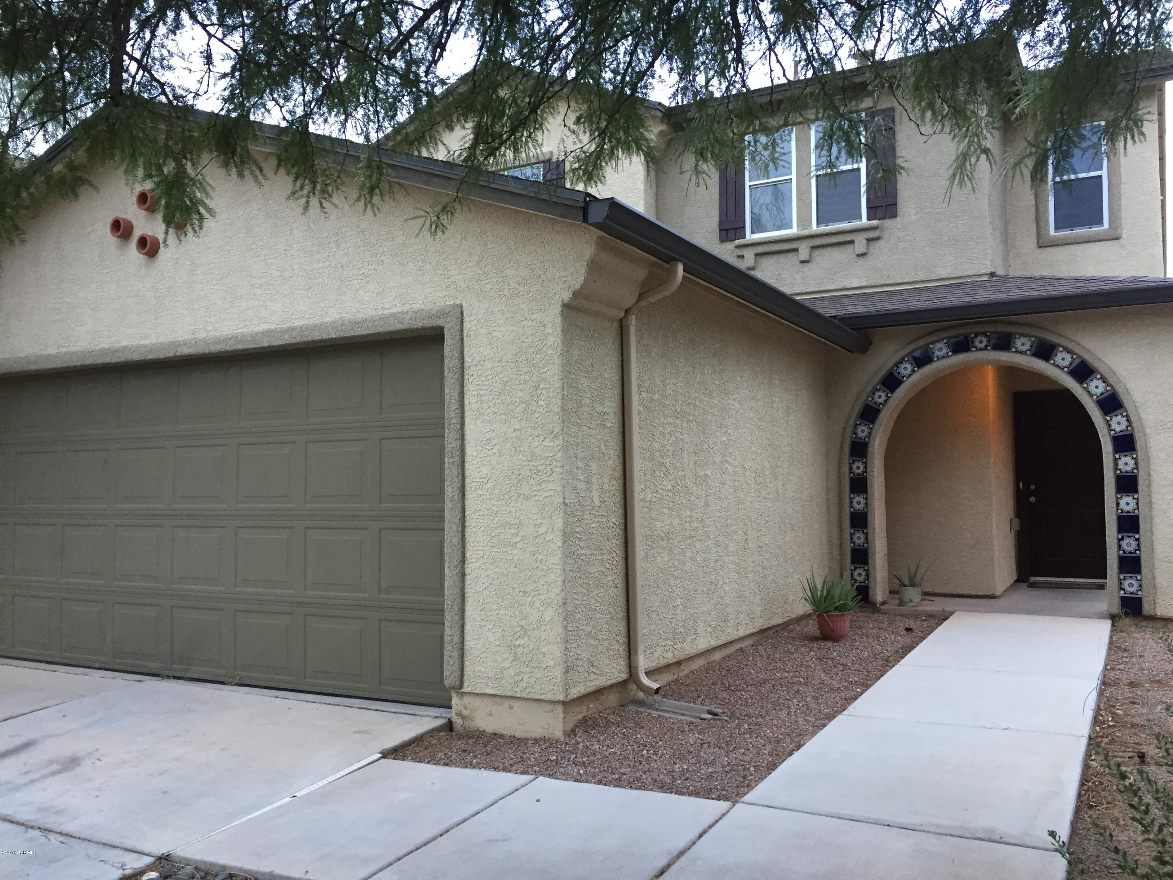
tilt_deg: +3.5
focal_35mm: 29
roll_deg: +0.7
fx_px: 983
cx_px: 586
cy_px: 440
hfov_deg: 61.7
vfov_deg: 48.2
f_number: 2.2
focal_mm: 4.15
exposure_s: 1/30
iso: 125
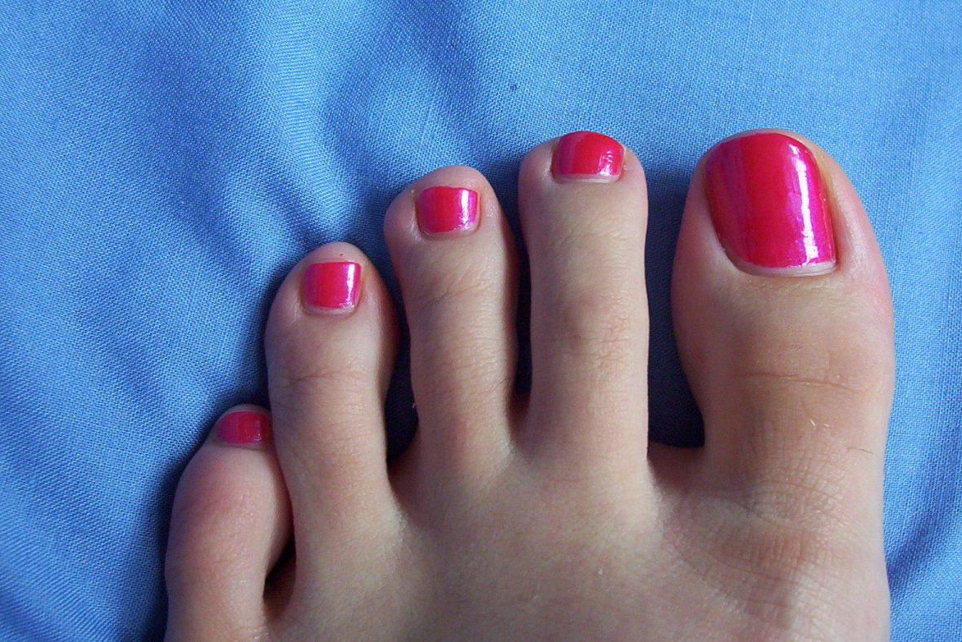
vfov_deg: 30.5
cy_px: 323
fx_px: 1176
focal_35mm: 44
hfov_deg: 44.5
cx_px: 490
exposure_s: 1/61.2
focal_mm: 5.77
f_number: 2.73
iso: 200
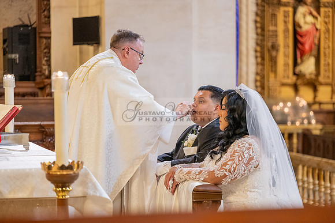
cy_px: 112
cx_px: 168
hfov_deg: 17.8
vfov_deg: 11.9
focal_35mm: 115
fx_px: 1070
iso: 2000
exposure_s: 1/100
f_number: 2.8
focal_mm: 115
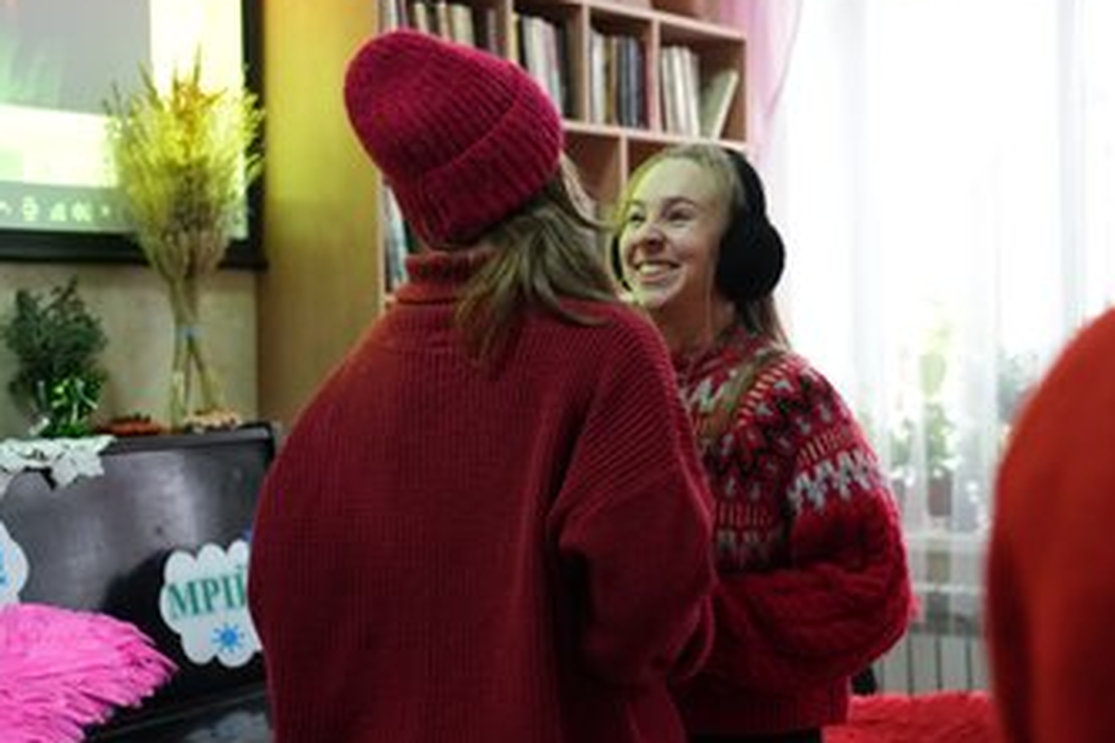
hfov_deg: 28.4
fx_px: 2199
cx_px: 586
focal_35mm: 71
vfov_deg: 19.2
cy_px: 346
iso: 6400
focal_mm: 59
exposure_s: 1/500
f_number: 3.2
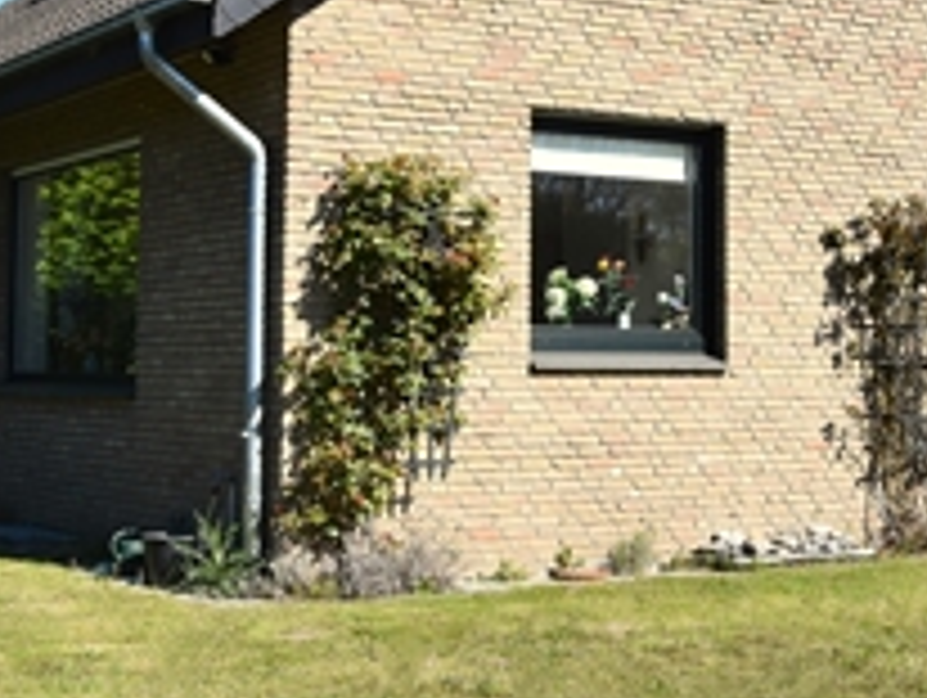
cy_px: 149
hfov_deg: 26.4
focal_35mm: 73
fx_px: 1957
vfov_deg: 20.0
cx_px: 644
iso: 250
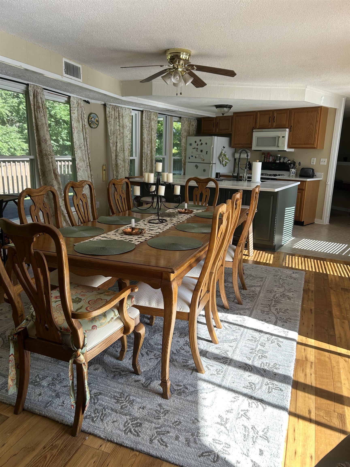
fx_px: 351
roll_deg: -1.5
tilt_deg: -12.7
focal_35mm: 26
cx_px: 175
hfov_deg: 53.1
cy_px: 234
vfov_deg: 67.3
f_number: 1.5
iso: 50
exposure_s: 1/281
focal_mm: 5.7
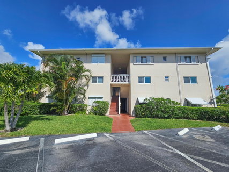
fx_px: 86
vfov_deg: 89.9
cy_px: 86
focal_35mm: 13
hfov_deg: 106.2
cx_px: 114
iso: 50
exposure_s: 1/3390
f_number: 2.2
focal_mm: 2.2
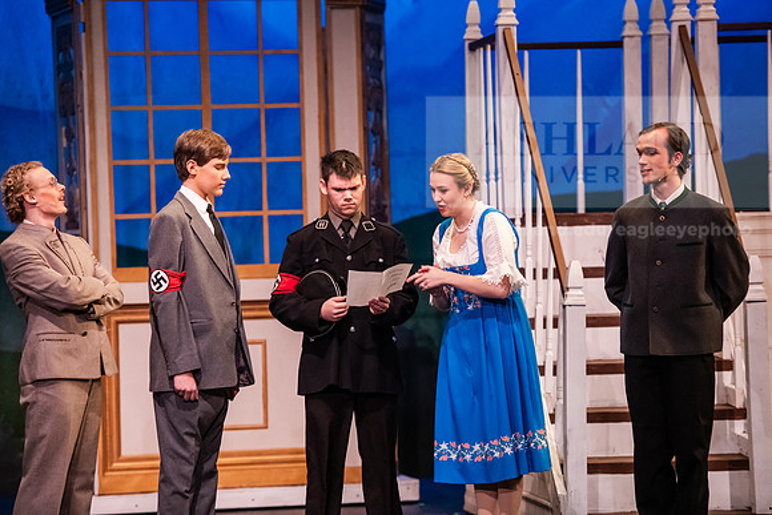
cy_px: 258
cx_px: 386
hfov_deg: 12.4
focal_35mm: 165
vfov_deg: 8.3
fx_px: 3539
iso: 4000
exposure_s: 1/250
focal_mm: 165
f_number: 3.2
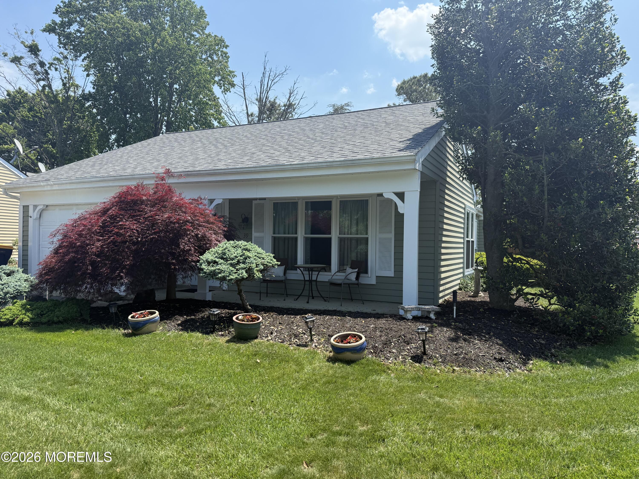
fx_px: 443
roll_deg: -0.9
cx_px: 320
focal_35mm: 24
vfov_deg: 56.8
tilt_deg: +0.1
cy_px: 240
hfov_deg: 71.6
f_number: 1.78
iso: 100
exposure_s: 1/3279
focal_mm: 6.76
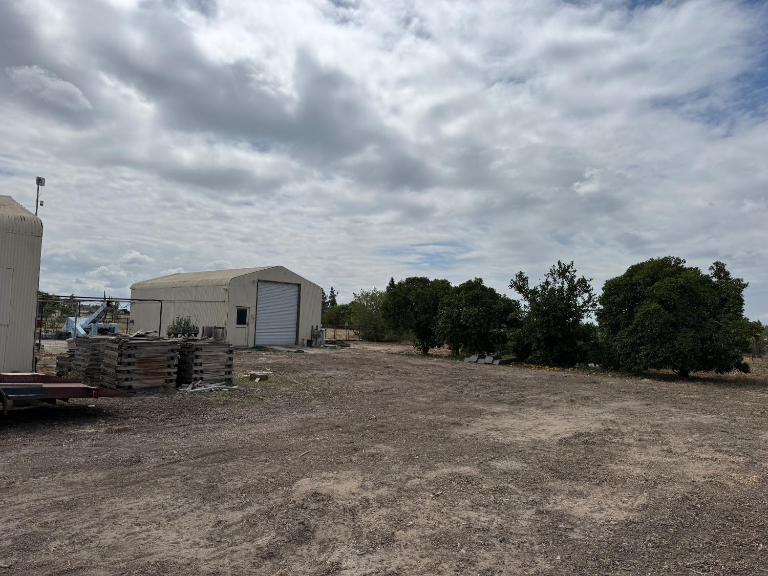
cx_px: 384
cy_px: 288
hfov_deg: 71.6
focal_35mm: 24
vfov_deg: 56.8
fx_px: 532
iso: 64
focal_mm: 6.76
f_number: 1.78
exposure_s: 1/14286
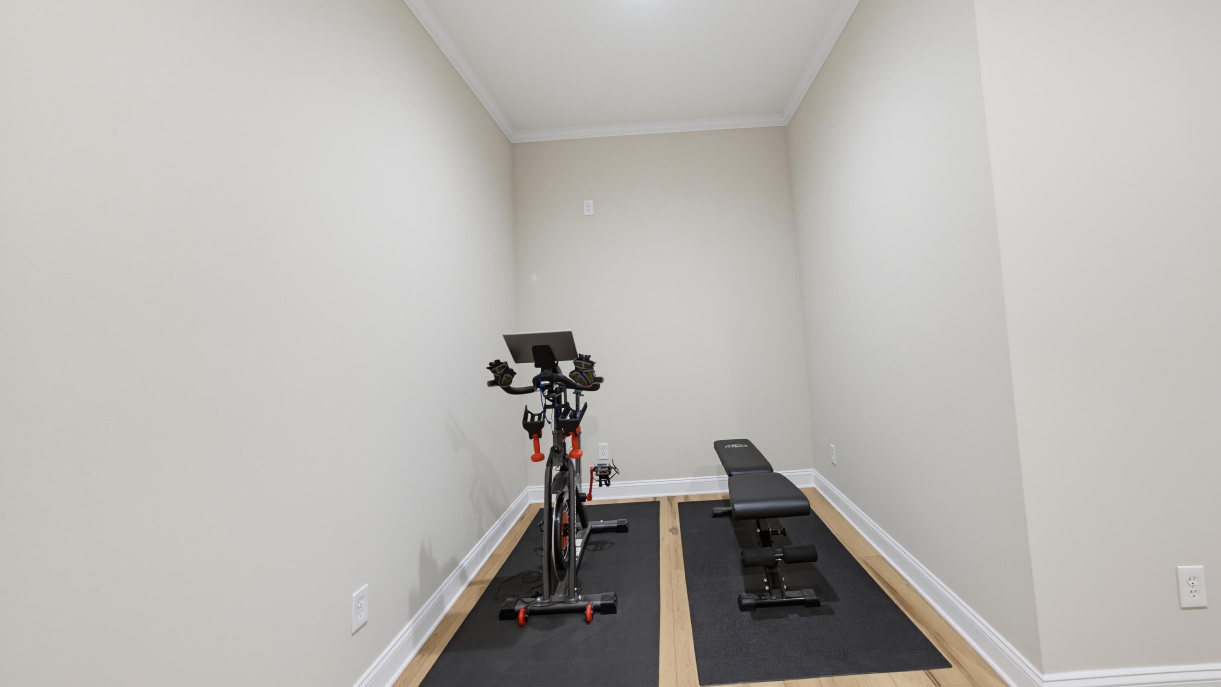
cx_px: 602
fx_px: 421
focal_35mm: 13
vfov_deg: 78.4
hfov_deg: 110.8
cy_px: 358
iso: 800
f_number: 7.1
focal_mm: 12
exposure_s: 1/1.25
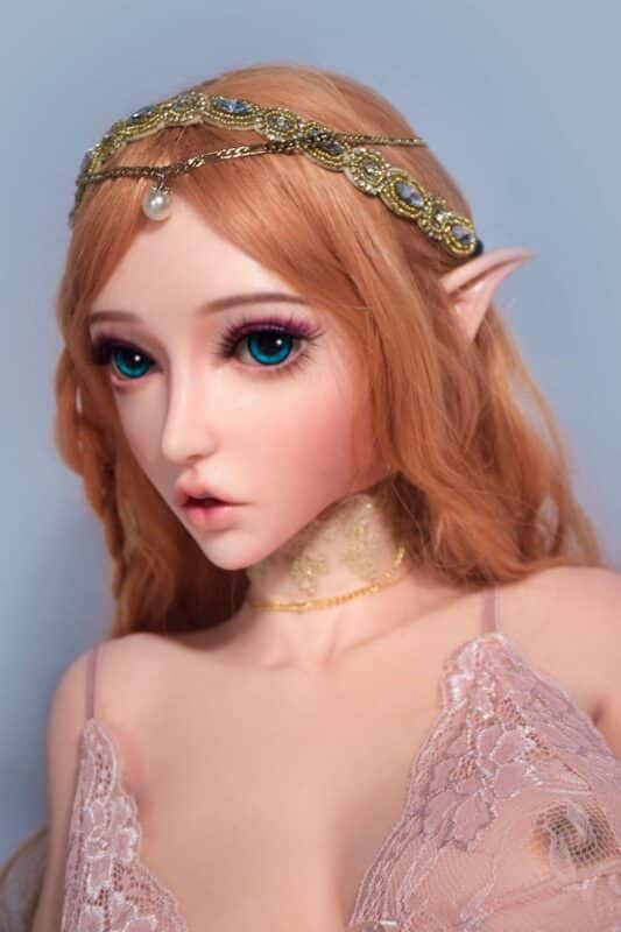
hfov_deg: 21.6
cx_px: 310
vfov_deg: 31.9
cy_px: 466
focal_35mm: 63
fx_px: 1631
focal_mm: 42
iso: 320
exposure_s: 1/60
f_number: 4.5
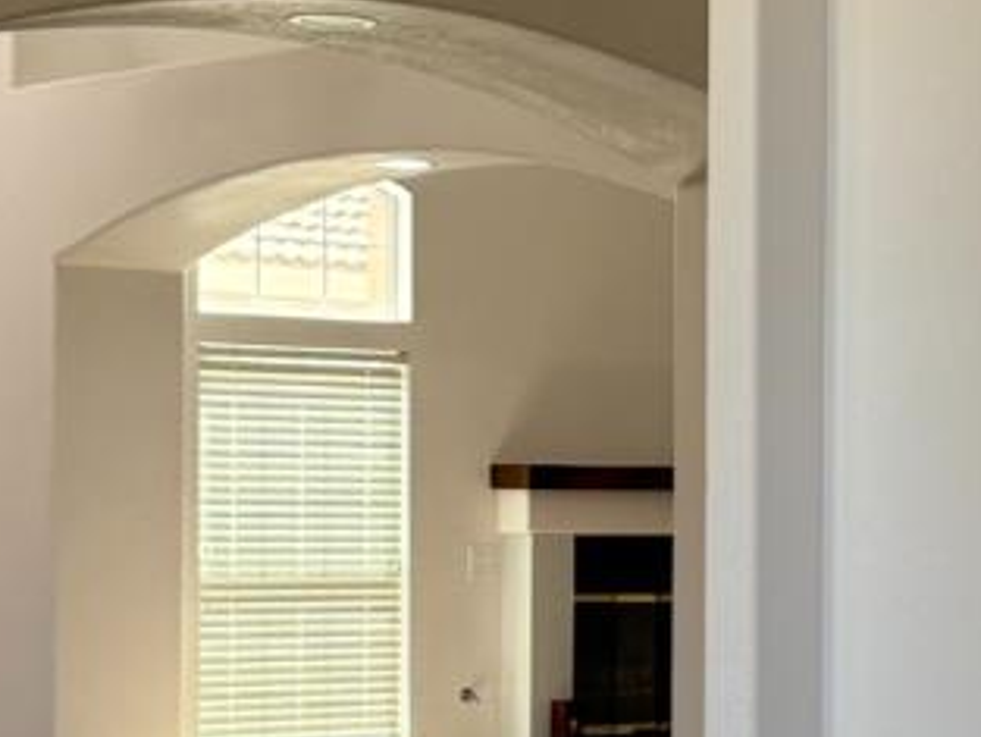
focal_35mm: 115
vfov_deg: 12.9
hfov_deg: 16.9
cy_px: 528
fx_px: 3260
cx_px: 896
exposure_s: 1/224
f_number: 1.78
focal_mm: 6.76
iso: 160
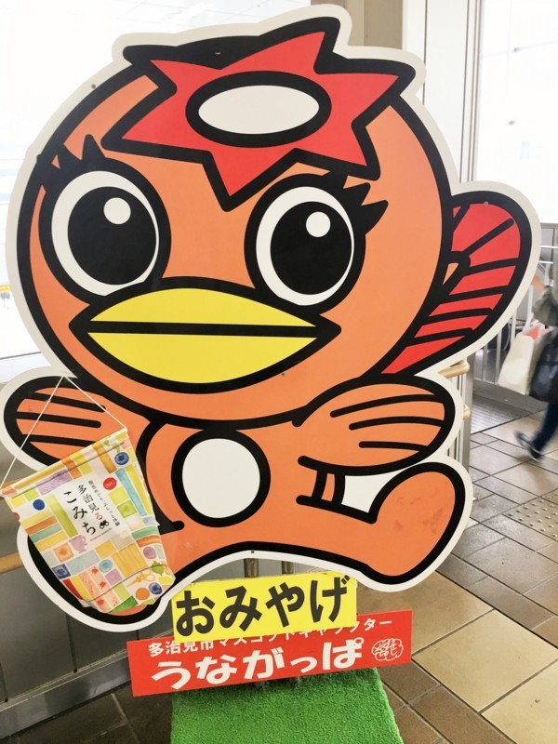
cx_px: 279
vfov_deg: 61.7
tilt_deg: -14.6
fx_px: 623
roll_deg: +0.9
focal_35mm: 29
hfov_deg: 48.2
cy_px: 372
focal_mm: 4.15
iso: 25
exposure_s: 1/15
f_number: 2.2
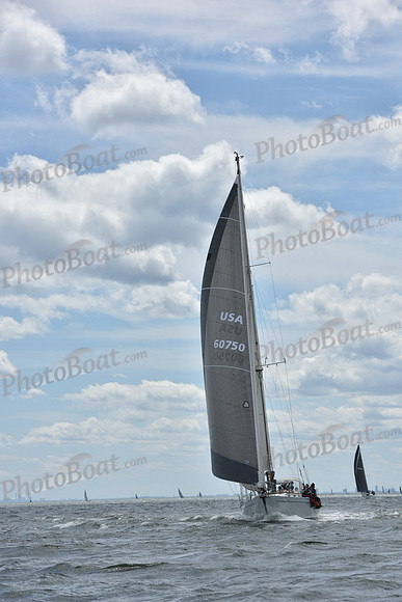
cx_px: 201
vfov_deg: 15.2
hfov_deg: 10.2
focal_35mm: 135
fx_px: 2260
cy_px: 301
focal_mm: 135
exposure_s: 1/1250
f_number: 10
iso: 320
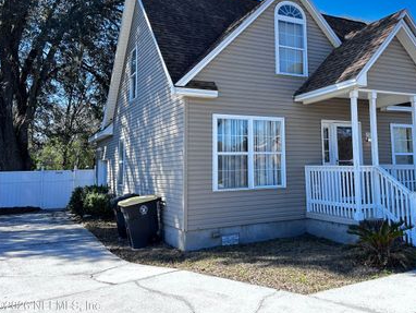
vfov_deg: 41.6
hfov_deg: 53.1
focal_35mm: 34
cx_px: 268
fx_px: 409
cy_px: 119
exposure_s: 1/639
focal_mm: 5.7
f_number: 1.5
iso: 50
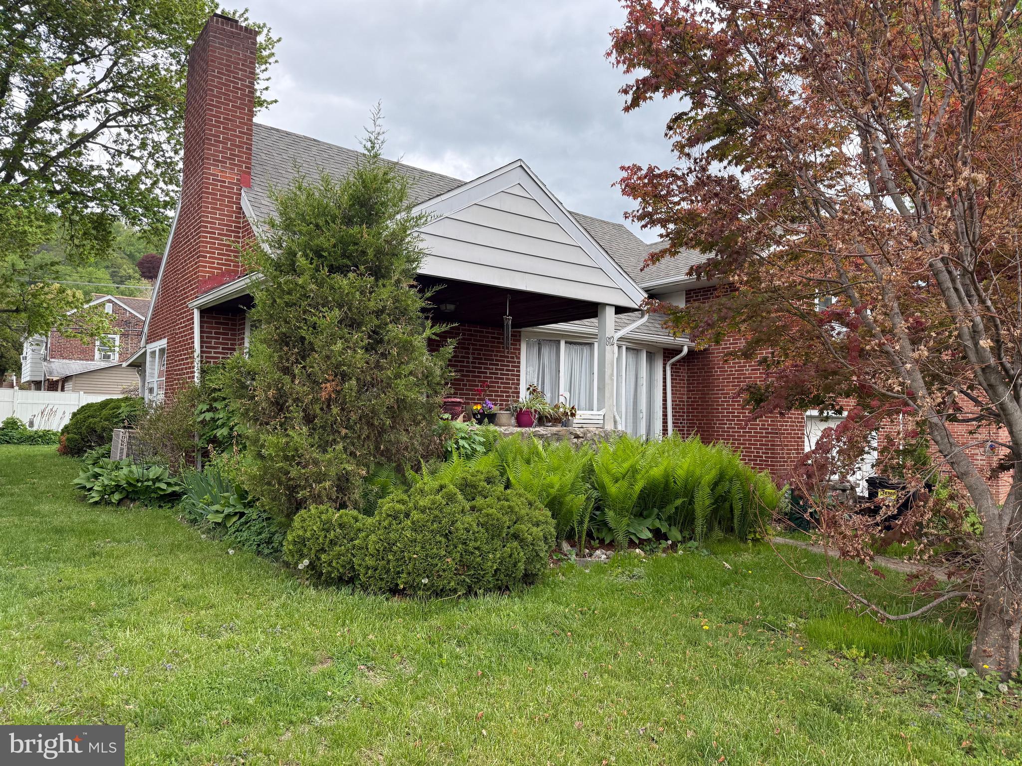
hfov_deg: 71.6
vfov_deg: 56.8
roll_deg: -0.2
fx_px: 709
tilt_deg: +3.2
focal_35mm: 24
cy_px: 383
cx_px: 511
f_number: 1.78
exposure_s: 1/248
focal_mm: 6.76
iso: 100
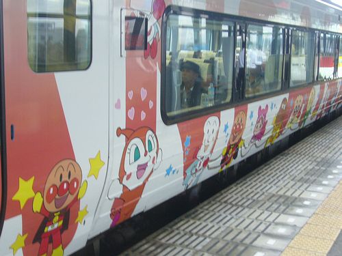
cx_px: 171
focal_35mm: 55
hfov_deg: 34.9
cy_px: 128
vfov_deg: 26.6
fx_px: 543
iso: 200
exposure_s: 1/15
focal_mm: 9.1
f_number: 3.5
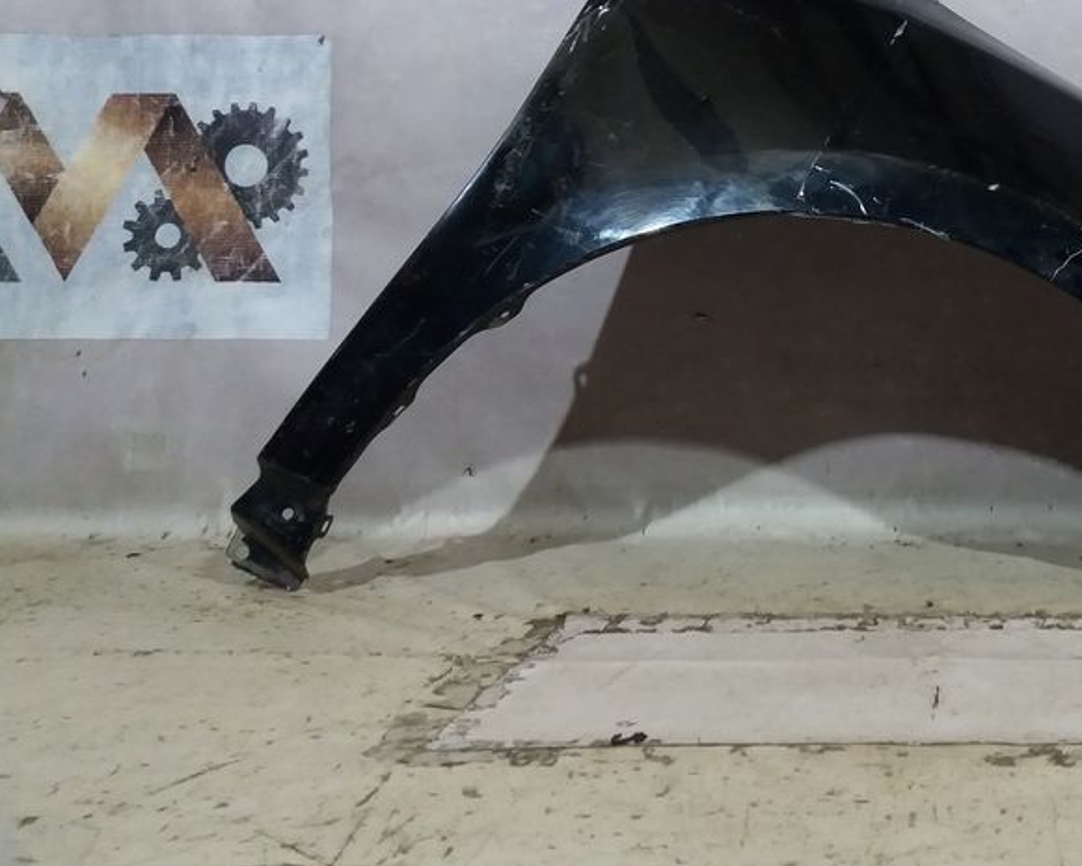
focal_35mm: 47
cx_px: 916
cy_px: 311
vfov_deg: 31.9
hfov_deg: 37.6
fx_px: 1505
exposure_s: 1/33
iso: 160
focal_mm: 3.7
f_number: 1.9
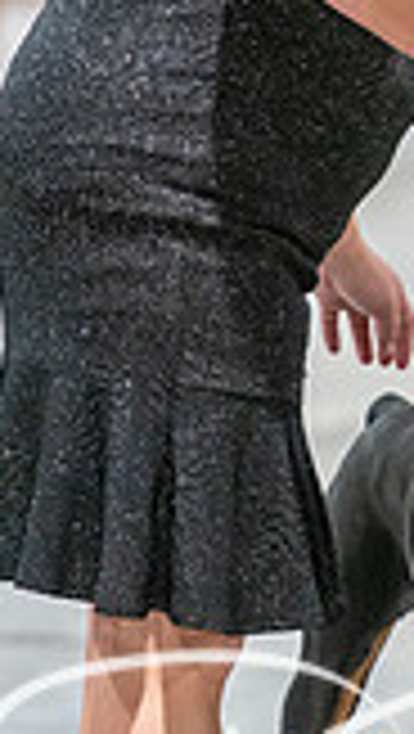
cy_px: 180
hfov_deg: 2.1
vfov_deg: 3.7
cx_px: 513
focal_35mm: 579
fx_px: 11270
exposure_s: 1/250
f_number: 2.8
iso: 6400
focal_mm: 200
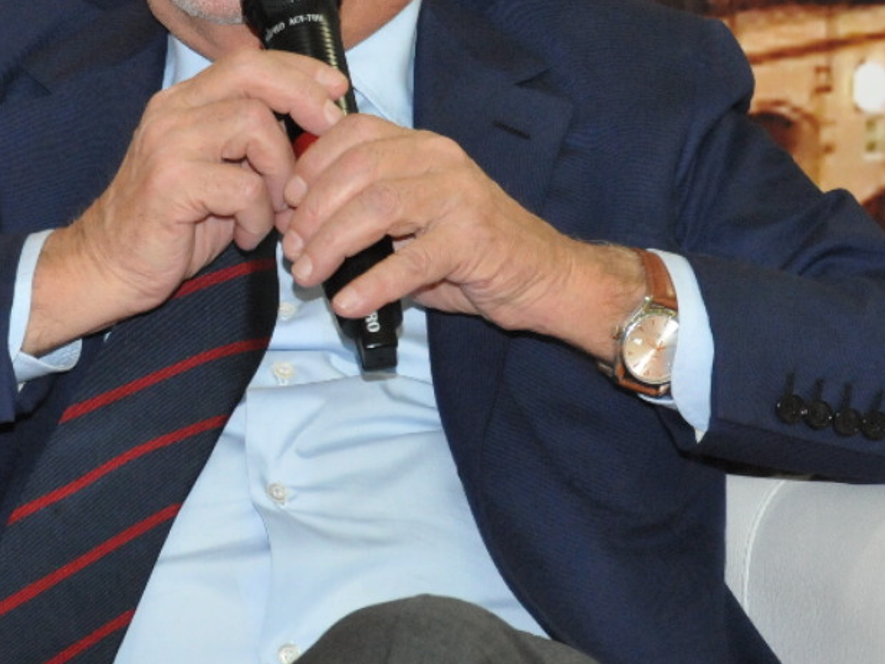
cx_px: 205
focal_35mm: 336
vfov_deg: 4.4
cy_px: 82
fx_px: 8590
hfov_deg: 5.9
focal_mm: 112
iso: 2000
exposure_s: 1/60
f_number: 9
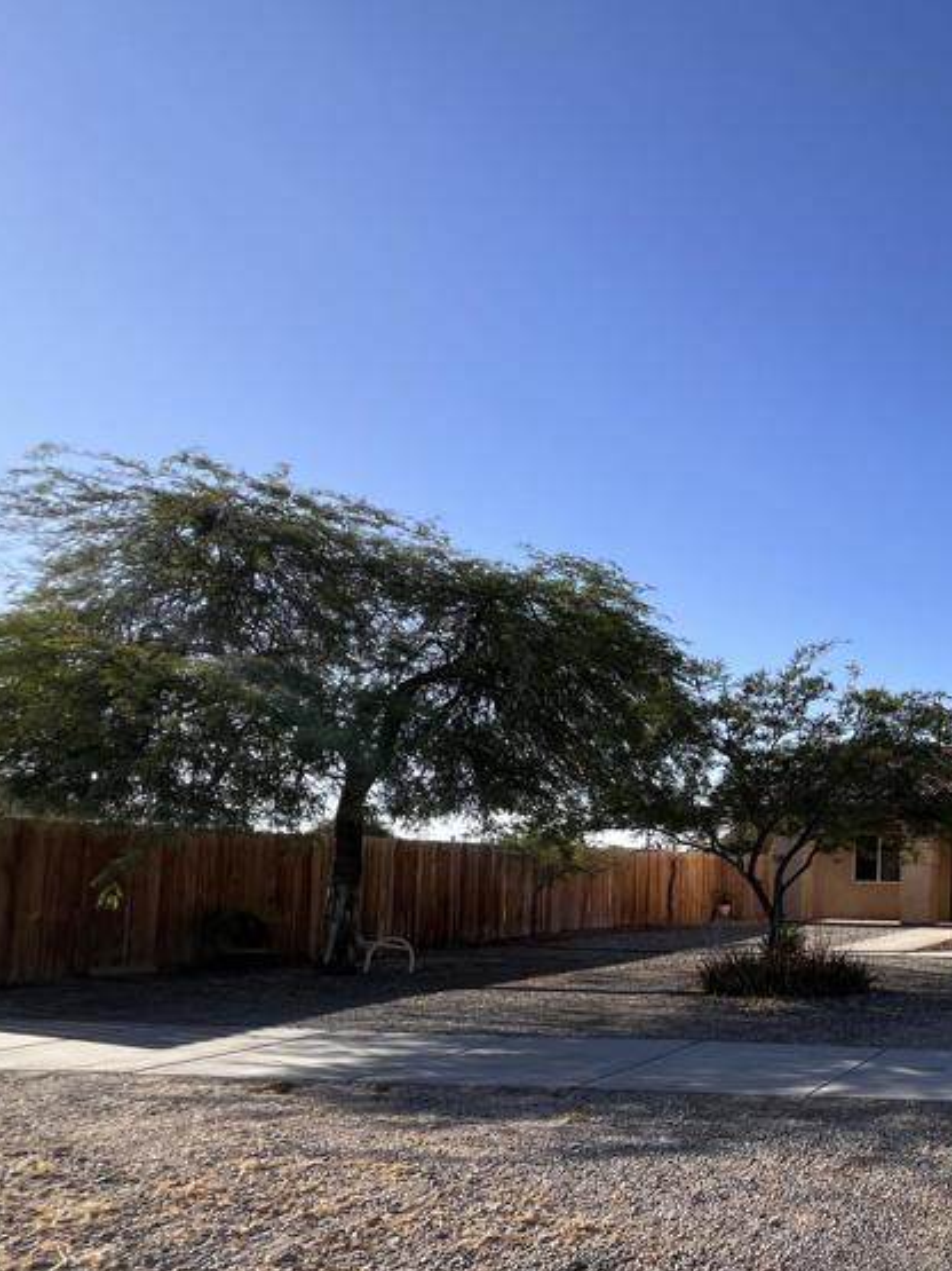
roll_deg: -0.6
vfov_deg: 69.7
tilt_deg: +1.9
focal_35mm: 24
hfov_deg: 40.9
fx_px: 880
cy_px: 838
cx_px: 1124
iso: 32
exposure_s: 1/1193
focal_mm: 1.57
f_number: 1.8
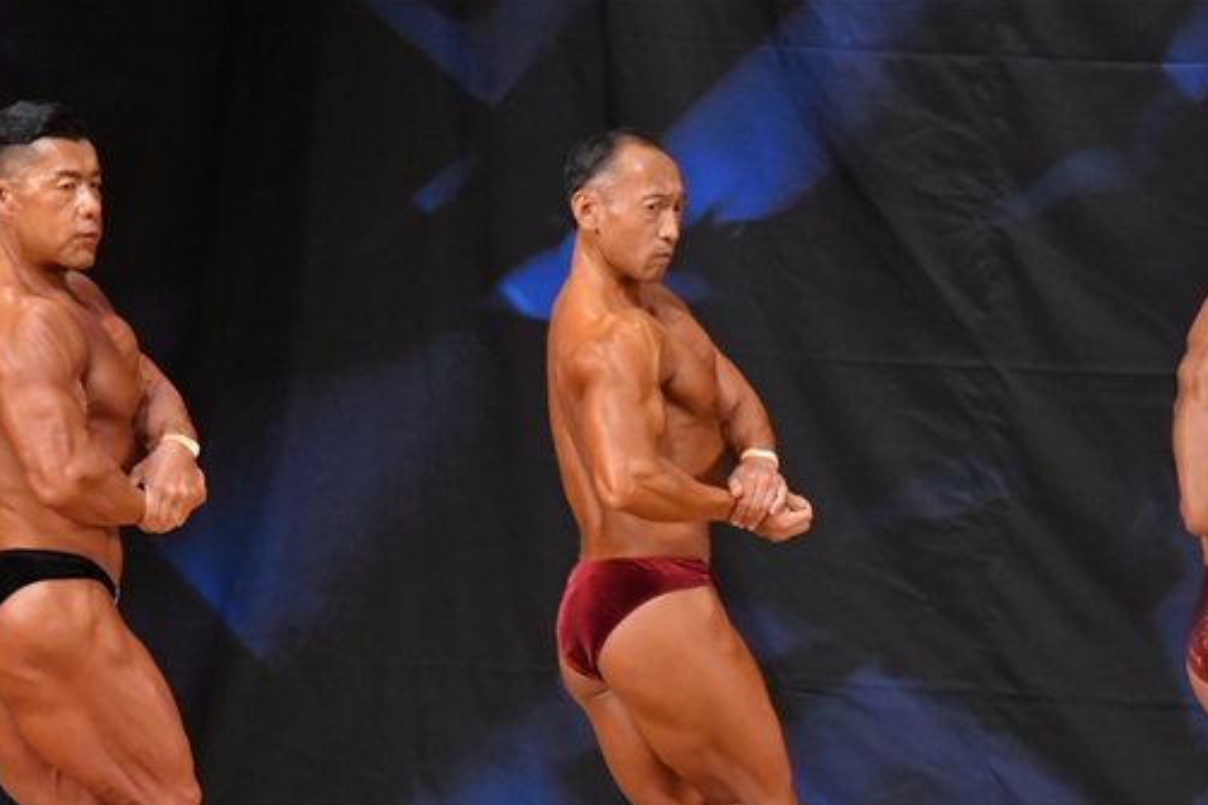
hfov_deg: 5.0
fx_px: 13954
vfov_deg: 3.3
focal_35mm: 416
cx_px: 566
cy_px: 615
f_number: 5.6
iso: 5600
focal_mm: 180
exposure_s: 1/400
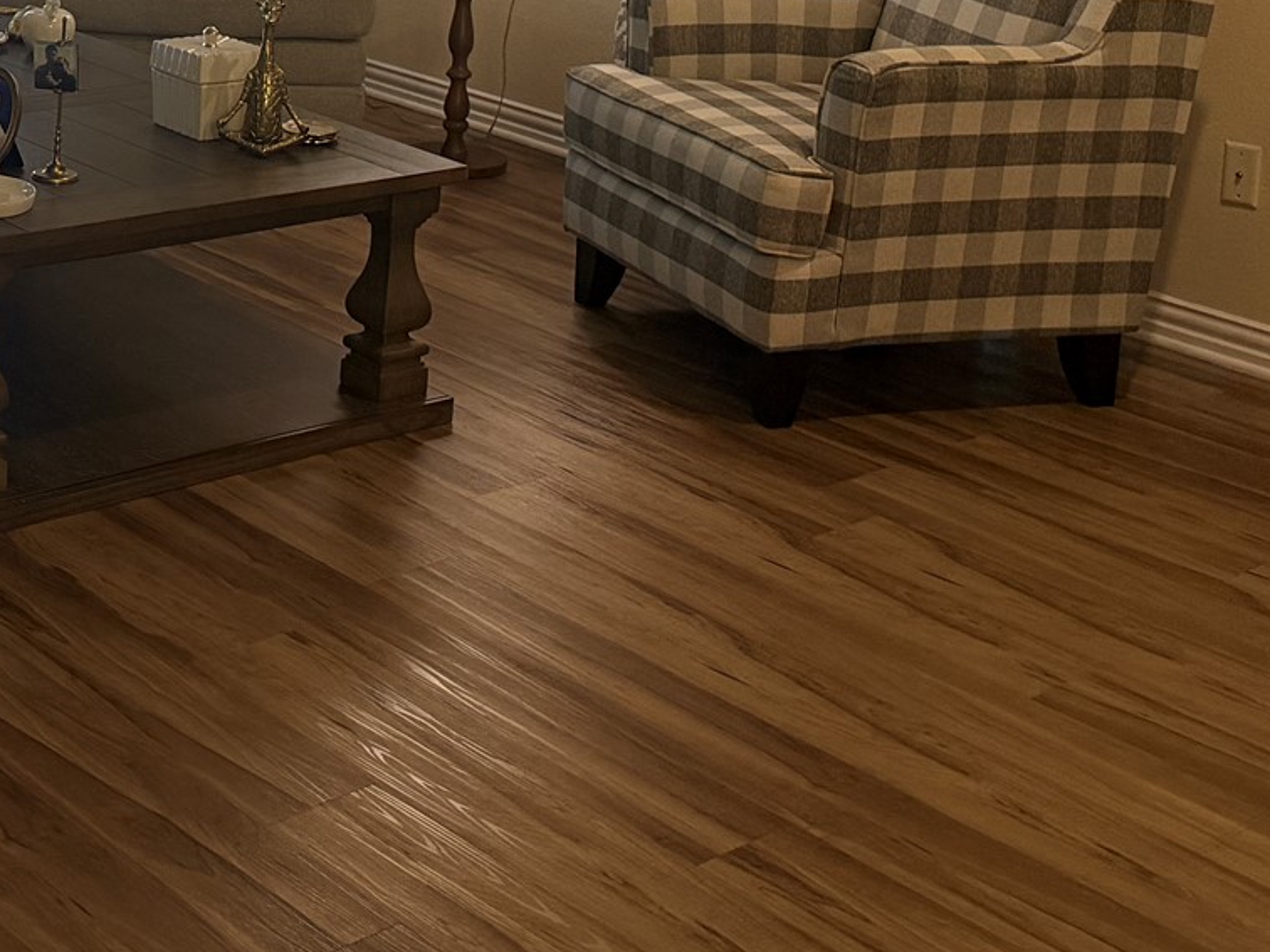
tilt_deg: -7.3
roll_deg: -3.4
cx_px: 227
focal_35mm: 65
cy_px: -146
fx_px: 2385
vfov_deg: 21.2
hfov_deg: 29.1
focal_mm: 6.76
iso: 320
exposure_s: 1/120
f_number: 1.78
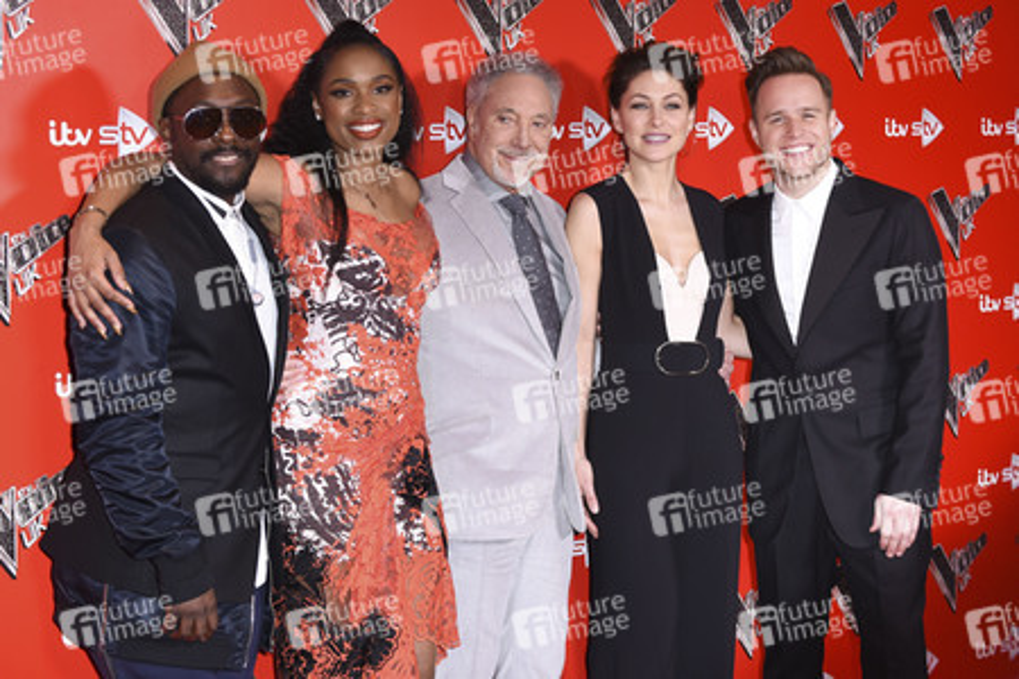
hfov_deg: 25.4
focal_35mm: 80
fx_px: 2264
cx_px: 510
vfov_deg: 17.1
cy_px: 340
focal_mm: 80
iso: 1000
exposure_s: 1/250
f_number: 5.6
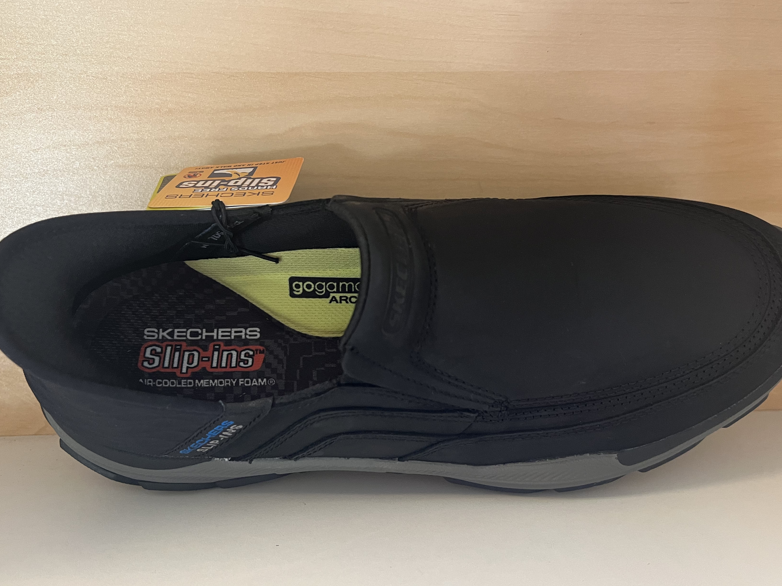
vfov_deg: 44.2
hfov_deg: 56.8
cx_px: 394
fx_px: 723
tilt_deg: -14.1
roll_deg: +0.3
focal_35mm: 32
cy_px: 294
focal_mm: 5.7
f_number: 1.5
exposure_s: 1/50
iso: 200
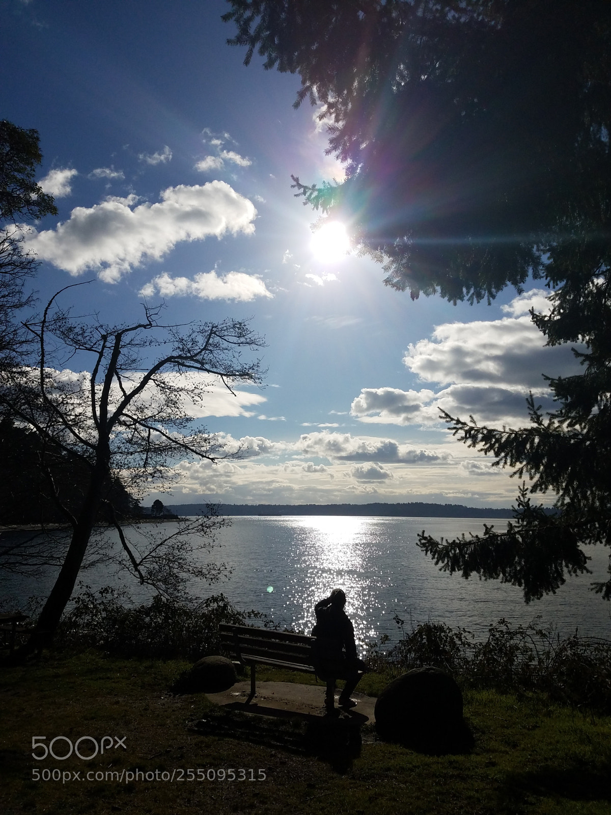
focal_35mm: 26
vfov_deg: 67.3
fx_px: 612
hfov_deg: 53.1
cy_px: 408
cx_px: 306
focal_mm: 4.2
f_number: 1.7
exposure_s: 1/13216
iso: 40
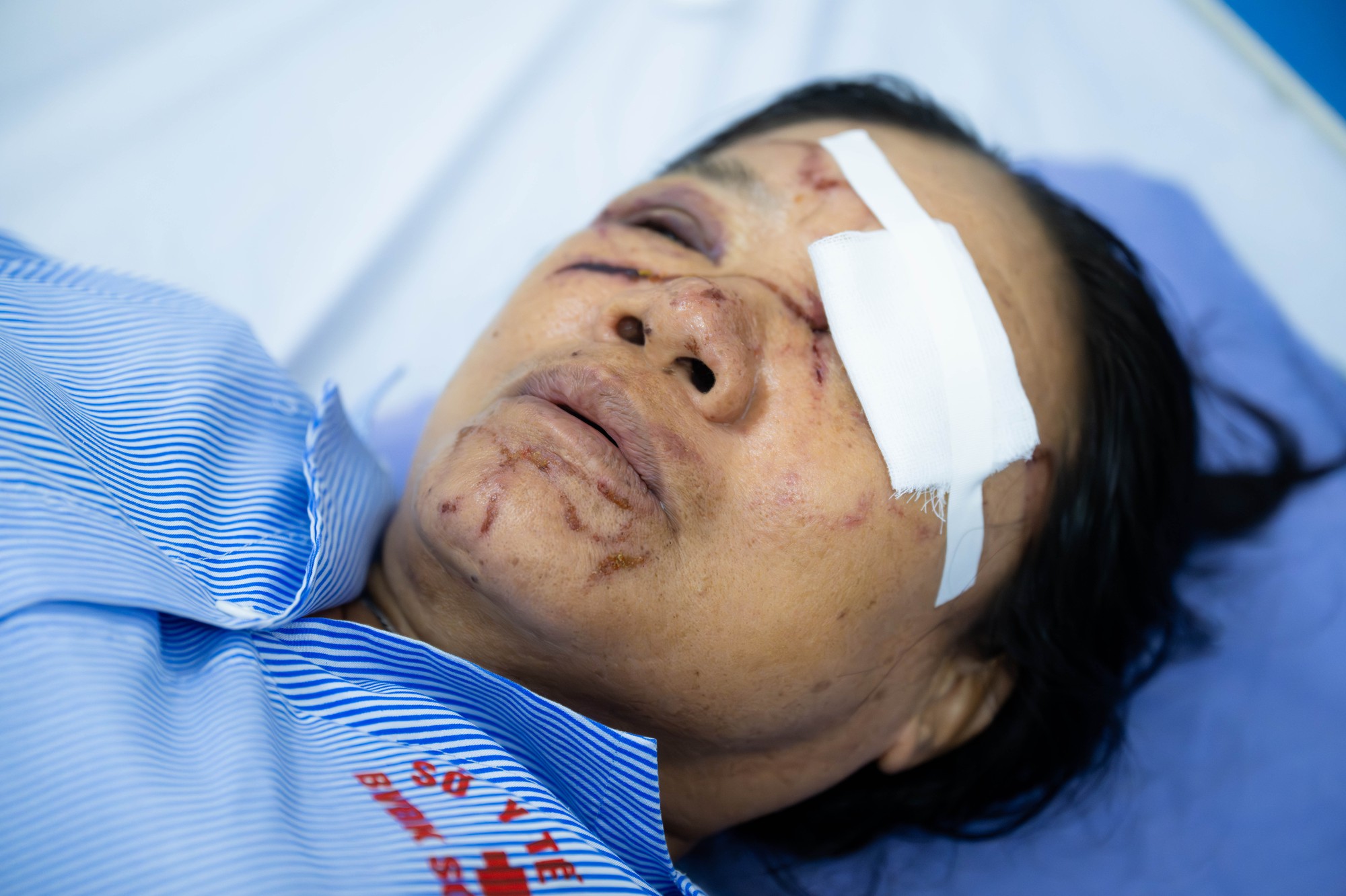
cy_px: 448
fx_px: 2617
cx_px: 673
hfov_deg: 28.8
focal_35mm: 70
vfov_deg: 19.5
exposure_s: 1/320
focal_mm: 70
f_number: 3.2
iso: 5000
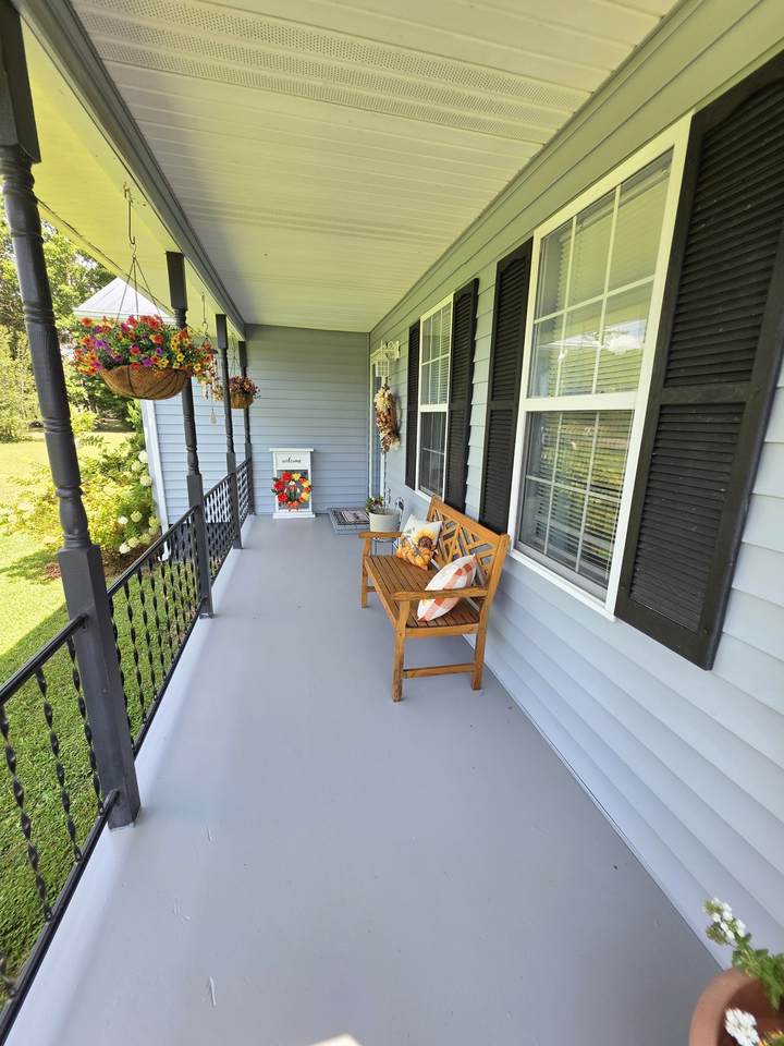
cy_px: 523
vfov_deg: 106.2
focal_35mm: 13
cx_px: 392
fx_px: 393
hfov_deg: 89.9
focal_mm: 2.2
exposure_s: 1/281
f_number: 1.9
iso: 32
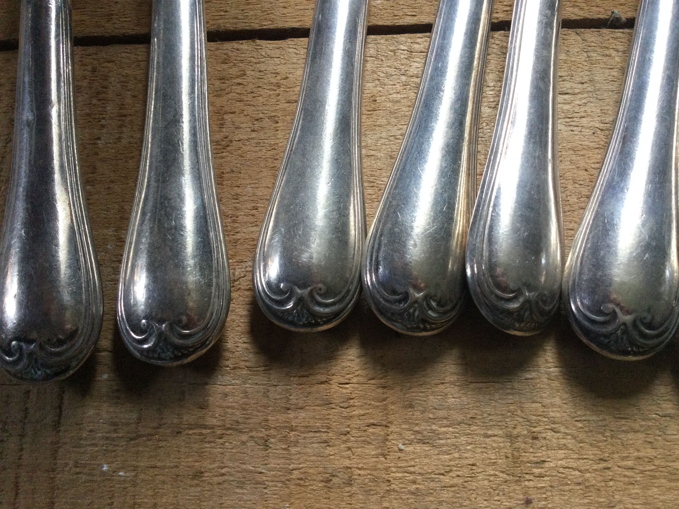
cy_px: 254
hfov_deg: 58.4
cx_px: 340
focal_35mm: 31
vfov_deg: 45.4
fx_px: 608
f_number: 2.4
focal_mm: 3.3
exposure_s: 1/33
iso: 64
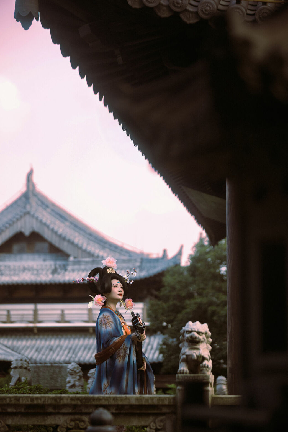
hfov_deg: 13.6
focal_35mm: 101
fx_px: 1211
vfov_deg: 20.2
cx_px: 143
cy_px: 215
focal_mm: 100
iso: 500
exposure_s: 1/1600
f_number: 2.8
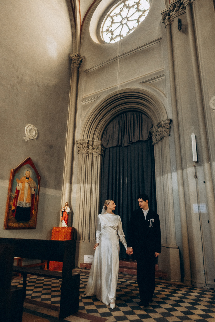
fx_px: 215
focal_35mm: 24
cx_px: 108
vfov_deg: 73.7
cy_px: 161
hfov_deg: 53.1
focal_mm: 16
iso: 200
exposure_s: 1/160
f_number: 1.4
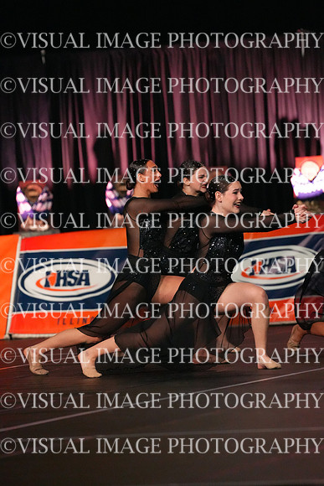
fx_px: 4047
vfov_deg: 6.9
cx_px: 162
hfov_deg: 4.6
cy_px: 243
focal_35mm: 300
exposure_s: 1/1250
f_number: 3.5
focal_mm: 300
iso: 16000
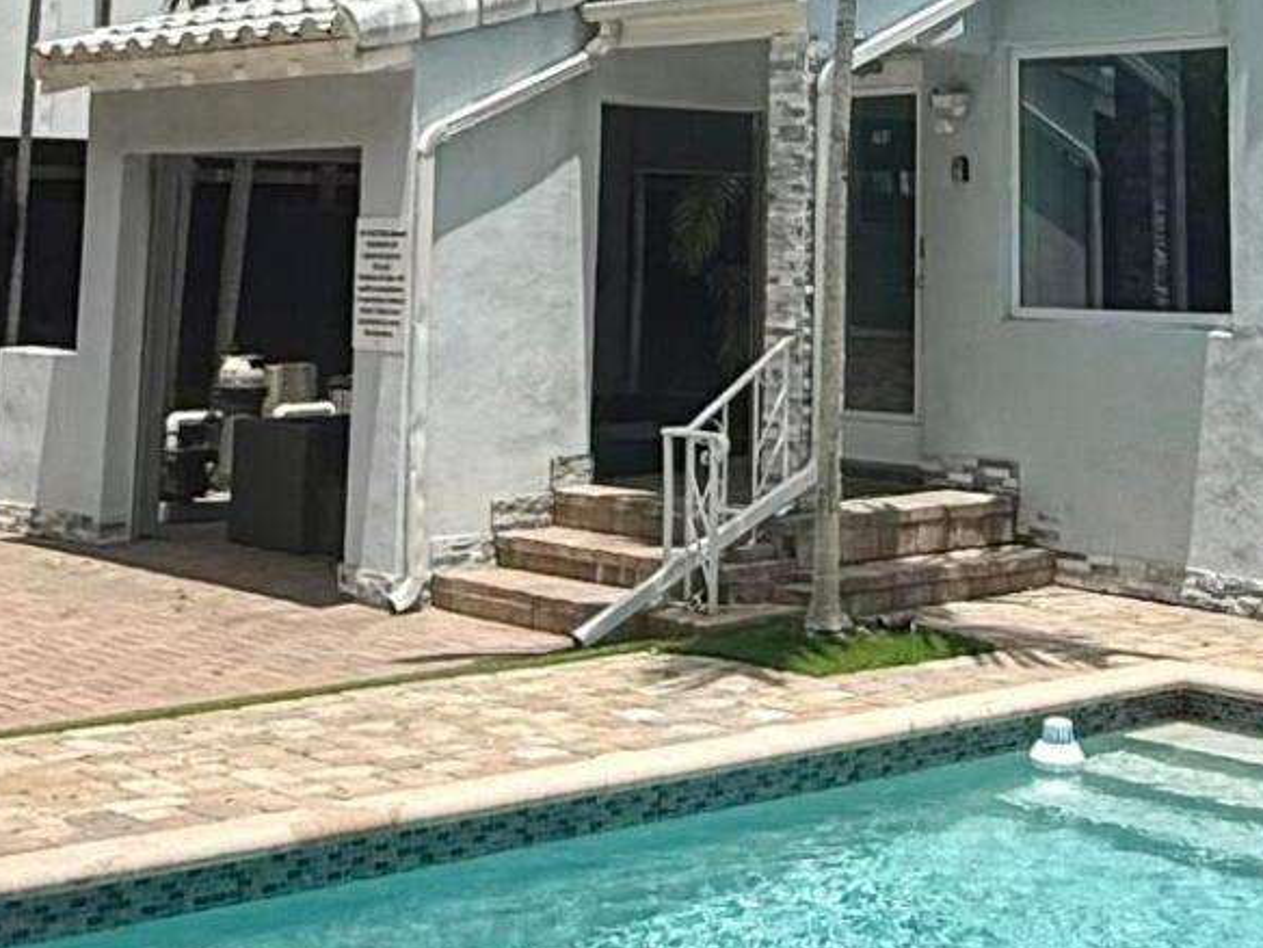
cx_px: 910
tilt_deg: +10.5
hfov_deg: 27.9
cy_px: -234
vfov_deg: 19.8
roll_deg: -0.9
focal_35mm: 69
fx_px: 2518
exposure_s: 1/3289
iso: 50
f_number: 2.2
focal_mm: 2.22
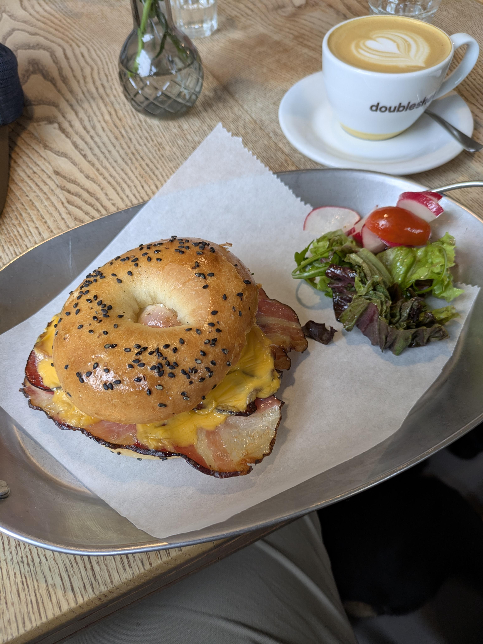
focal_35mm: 25
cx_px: 242
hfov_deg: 54.9
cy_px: 322
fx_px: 465
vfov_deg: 69.4
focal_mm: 5.43
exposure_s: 1/100
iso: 54
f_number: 1.89
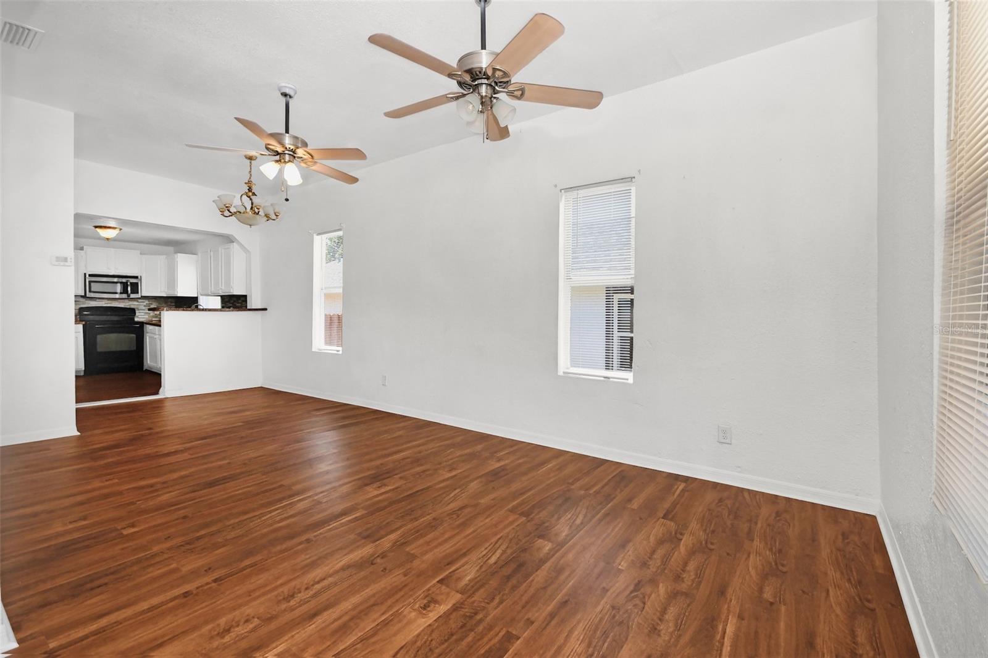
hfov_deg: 100.4
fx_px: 411
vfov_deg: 77.3
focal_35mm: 15
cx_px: 494
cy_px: 329
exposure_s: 1/60
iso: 320
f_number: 9
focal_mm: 10
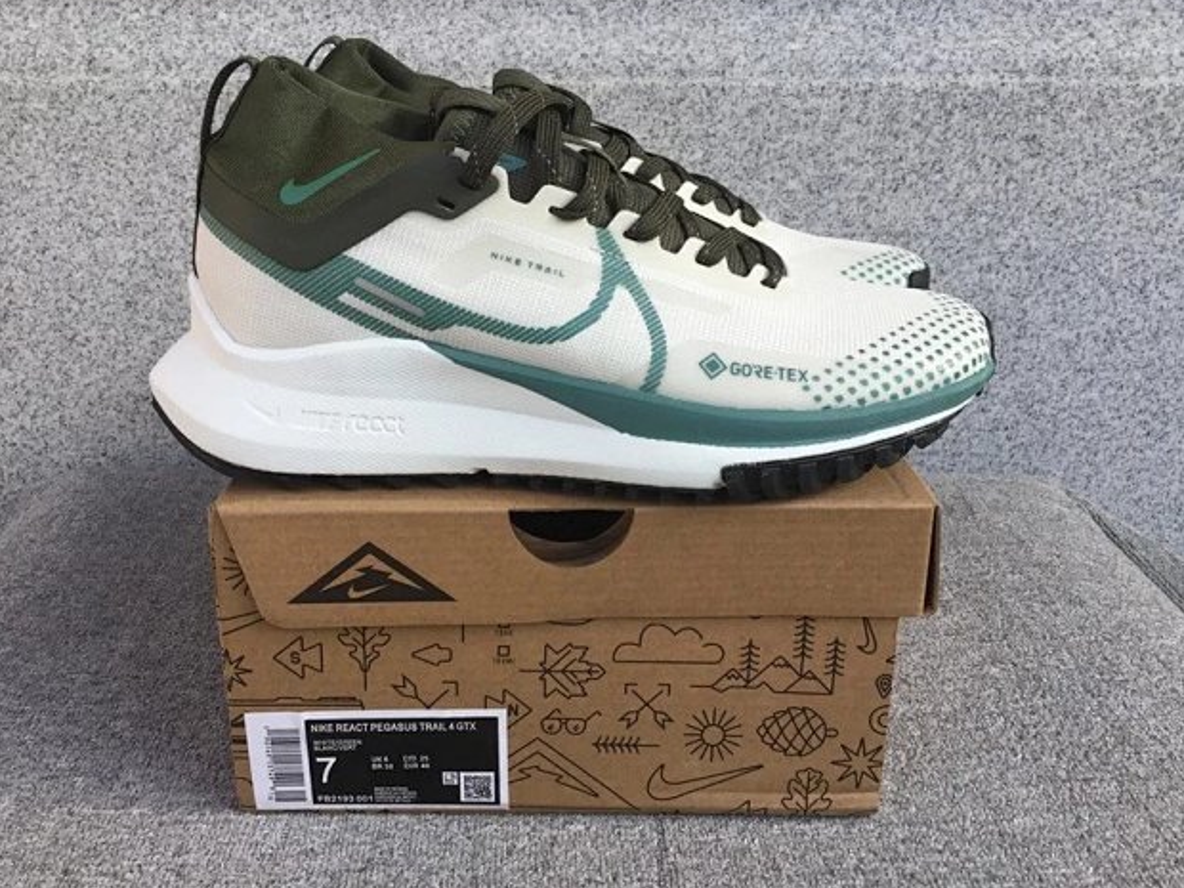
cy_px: 432
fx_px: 1095
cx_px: 577
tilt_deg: -20.0
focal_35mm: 32
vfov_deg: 44.2
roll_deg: +0.0
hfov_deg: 56.8
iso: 25
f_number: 2.4
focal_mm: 3.3
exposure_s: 1/226
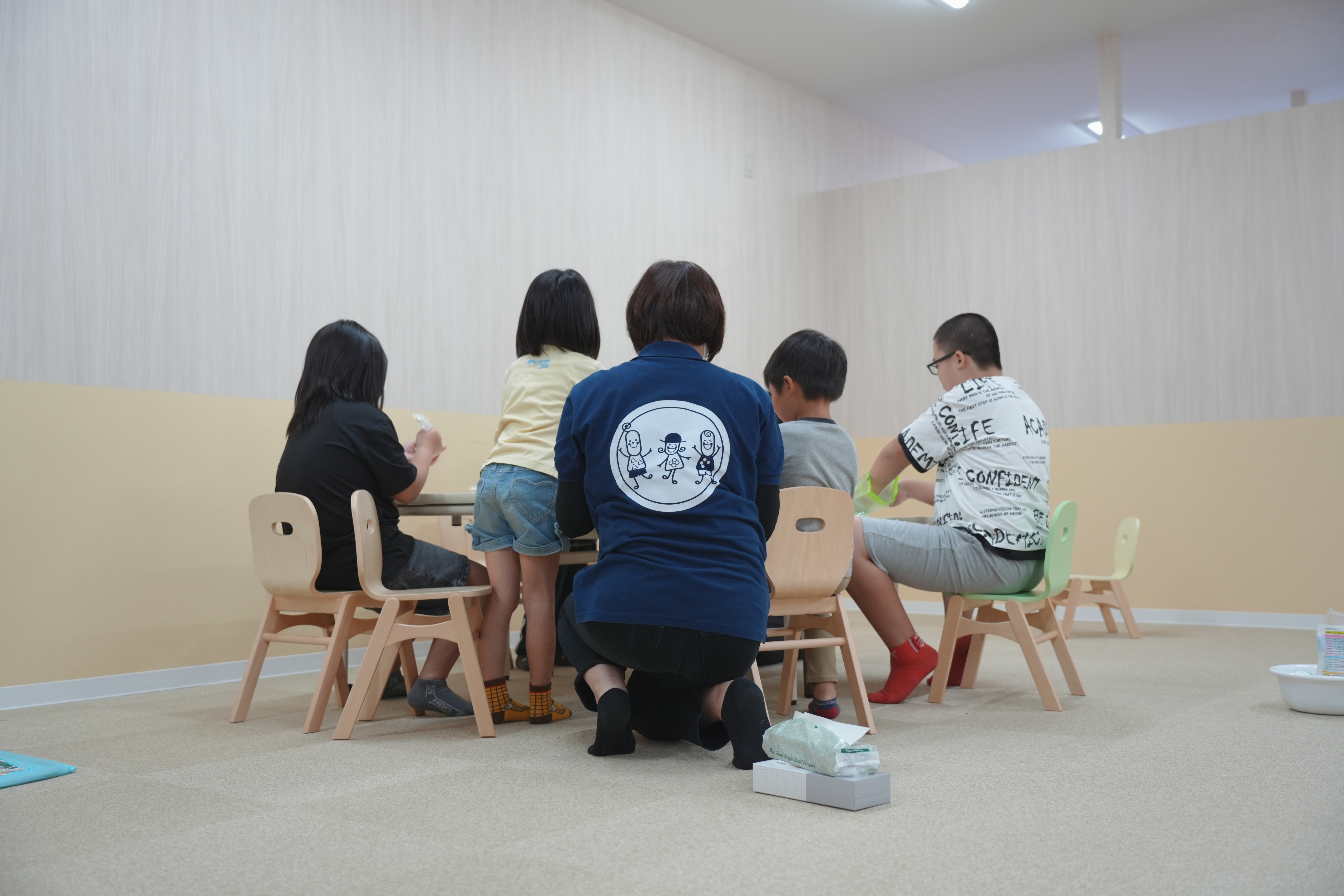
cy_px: 448
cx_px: 672
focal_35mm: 35
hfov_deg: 54.4
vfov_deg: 37.9
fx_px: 1307
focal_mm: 35
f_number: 3.2
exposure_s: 1/160
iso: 800
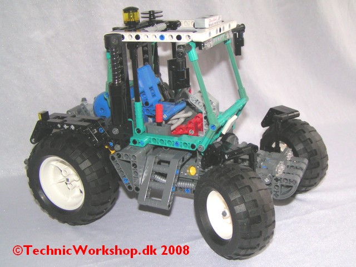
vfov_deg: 37.7
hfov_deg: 49.0
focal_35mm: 38
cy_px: 134
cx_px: 178
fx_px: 391
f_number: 2.8
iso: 200
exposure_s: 1/40
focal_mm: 5.8
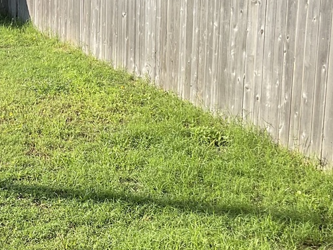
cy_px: 80
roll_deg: -0.3
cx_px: -24
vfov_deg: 17.7
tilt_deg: -11.4
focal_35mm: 83
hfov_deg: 22.4
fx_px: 798
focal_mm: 3
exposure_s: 1/912
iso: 16
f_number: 1.8
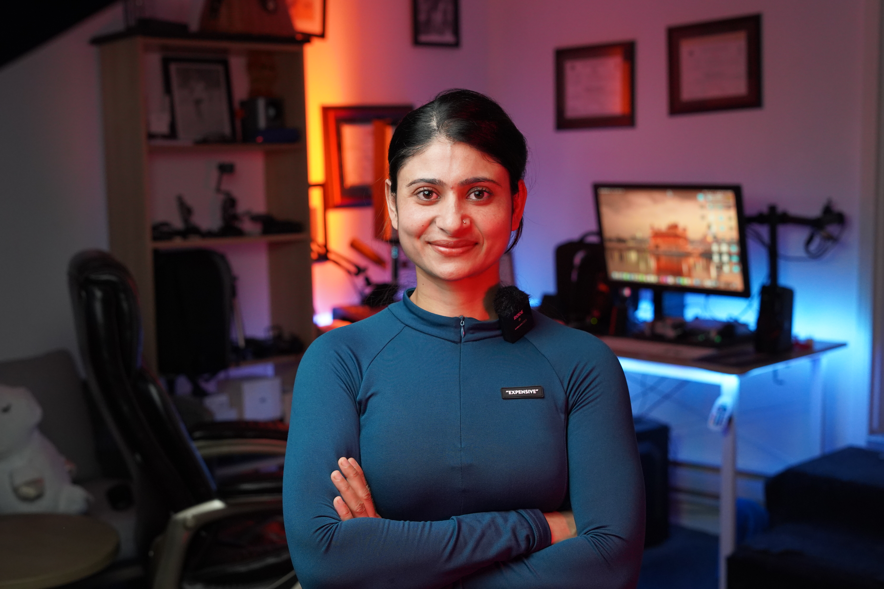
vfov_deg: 27.0
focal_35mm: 50
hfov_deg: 39.6
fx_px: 1228
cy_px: 294
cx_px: 442
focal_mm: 50
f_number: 4
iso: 3200
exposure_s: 1/160
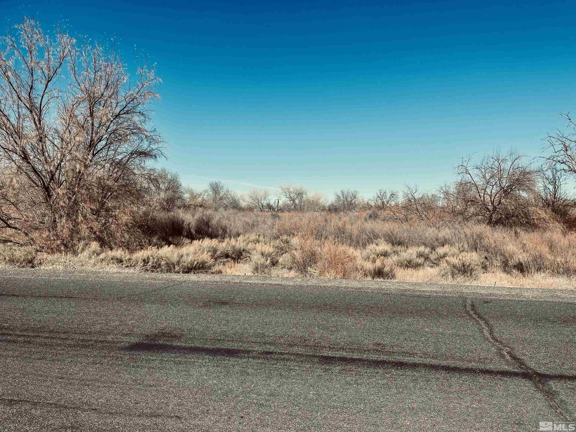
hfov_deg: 69.4
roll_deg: +1.8
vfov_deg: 54.9
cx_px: 288
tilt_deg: +0.6
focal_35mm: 25
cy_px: 216
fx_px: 416
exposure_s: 1/4902
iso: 32
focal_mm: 5.1
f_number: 1.6
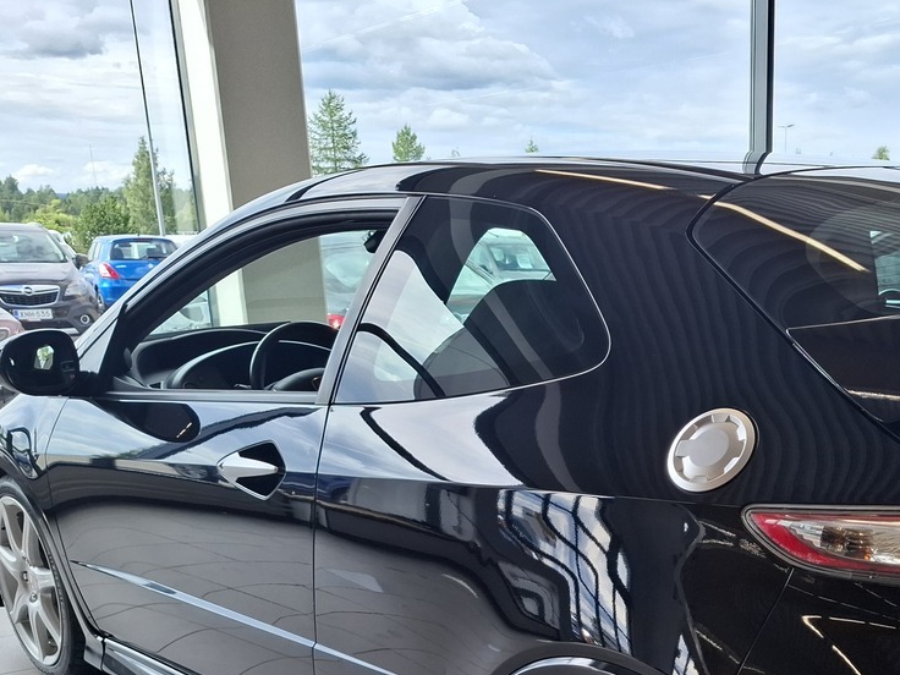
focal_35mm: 45
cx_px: 715
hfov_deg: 40.4
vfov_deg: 30.3
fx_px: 1170
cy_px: 644
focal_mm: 5.54
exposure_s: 1/294
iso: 50
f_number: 1.8
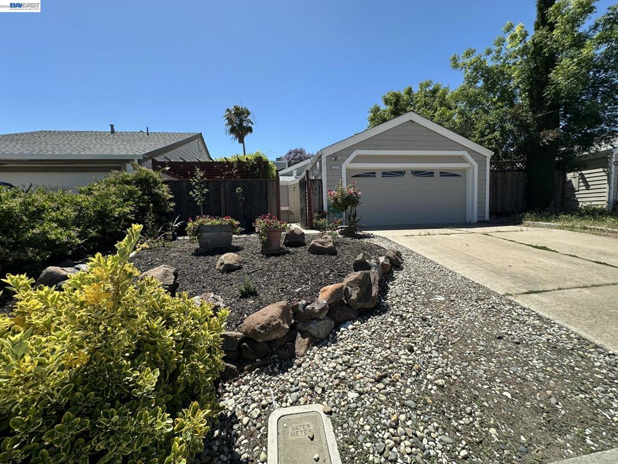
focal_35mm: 14
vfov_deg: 85.7
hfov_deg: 102.1
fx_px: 250
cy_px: 232
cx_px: 309
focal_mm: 2.22
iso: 50
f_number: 2.2
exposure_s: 1/1453
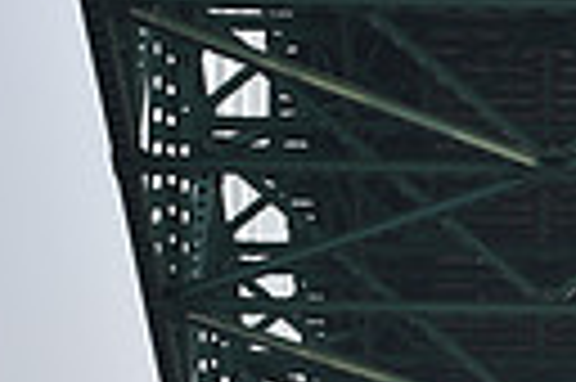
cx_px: 731
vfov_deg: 3.7
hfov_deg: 5.7
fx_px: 5785
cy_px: 1182
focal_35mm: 362
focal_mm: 80
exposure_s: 1/1250
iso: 250
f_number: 7.1
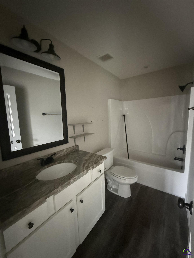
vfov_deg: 102.1
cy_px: 129
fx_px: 105
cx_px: 97
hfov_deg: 85.7
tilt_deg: -6.5
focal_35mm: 14
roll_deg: +0.6
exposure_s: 1/33
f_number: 2.2
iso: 1600
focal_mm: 2.22
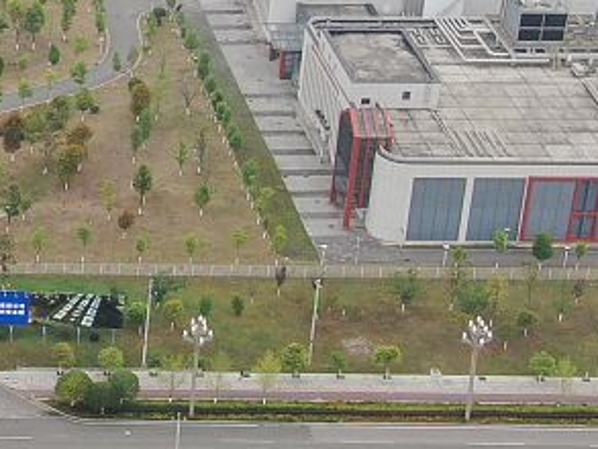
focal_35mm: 135
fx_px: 2333
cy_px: 16
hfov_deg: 13.7
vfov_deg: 10.9
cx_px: -292
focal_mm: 5.57
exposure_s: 1/80
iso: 100
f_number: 3.2
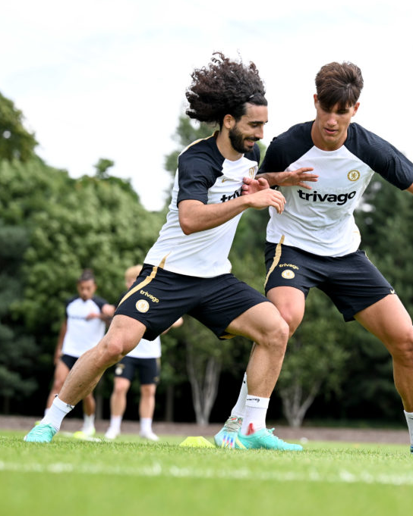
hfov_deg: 11.2
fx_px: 2095
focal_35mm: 137
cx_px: 327
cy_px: 258
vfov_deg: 14.1
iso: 200
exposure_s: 1/1250
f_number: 3.2
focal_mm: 97
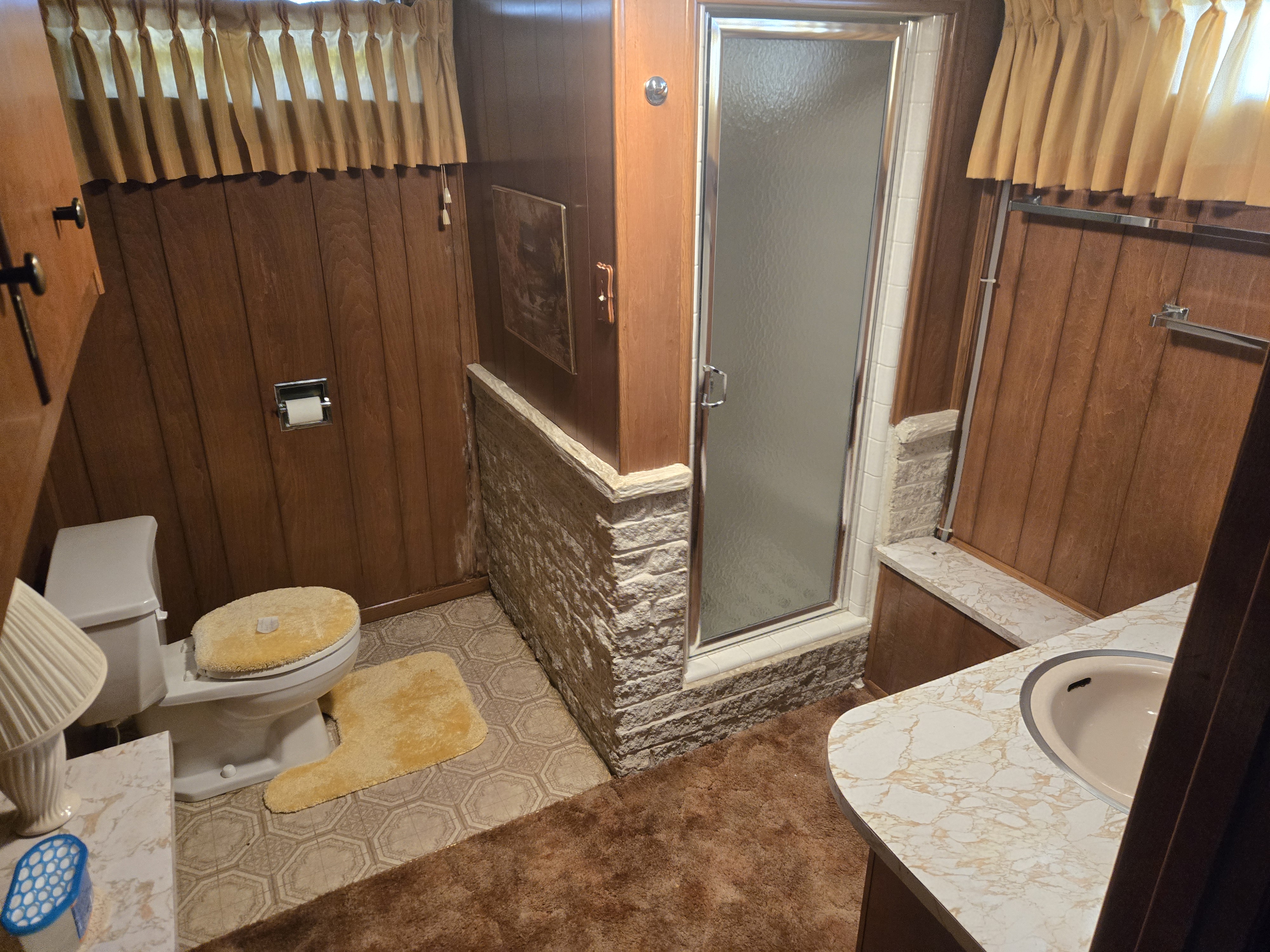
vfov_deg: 58.9
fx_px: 844
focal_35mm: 23
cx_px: 635
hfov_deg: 73.9
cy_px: 476
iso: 800
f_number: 1.8
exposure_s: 1/120
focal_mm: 5.4
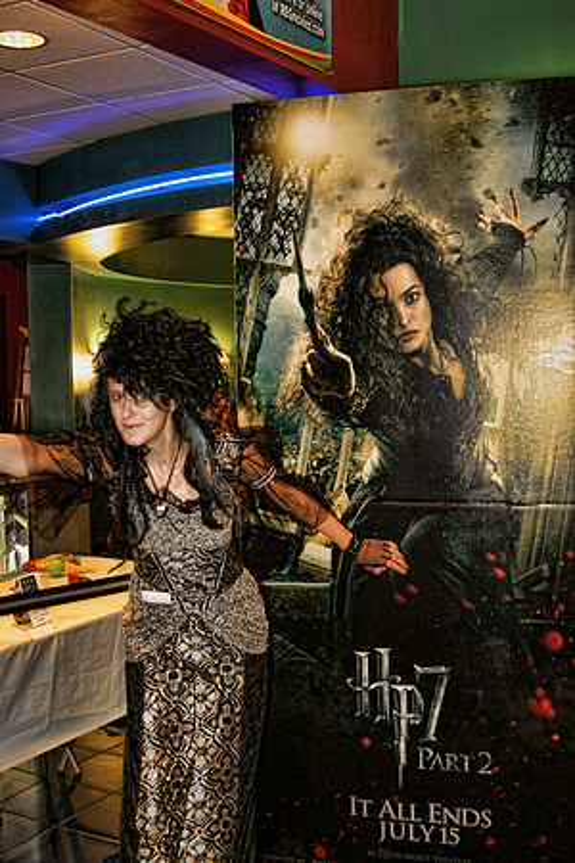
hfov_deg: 31.9
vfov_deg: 46.4
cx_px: 288
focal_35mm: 42
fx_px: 1006
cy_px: 432
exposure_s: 1/60
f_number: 2.8
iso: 800
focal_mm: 28
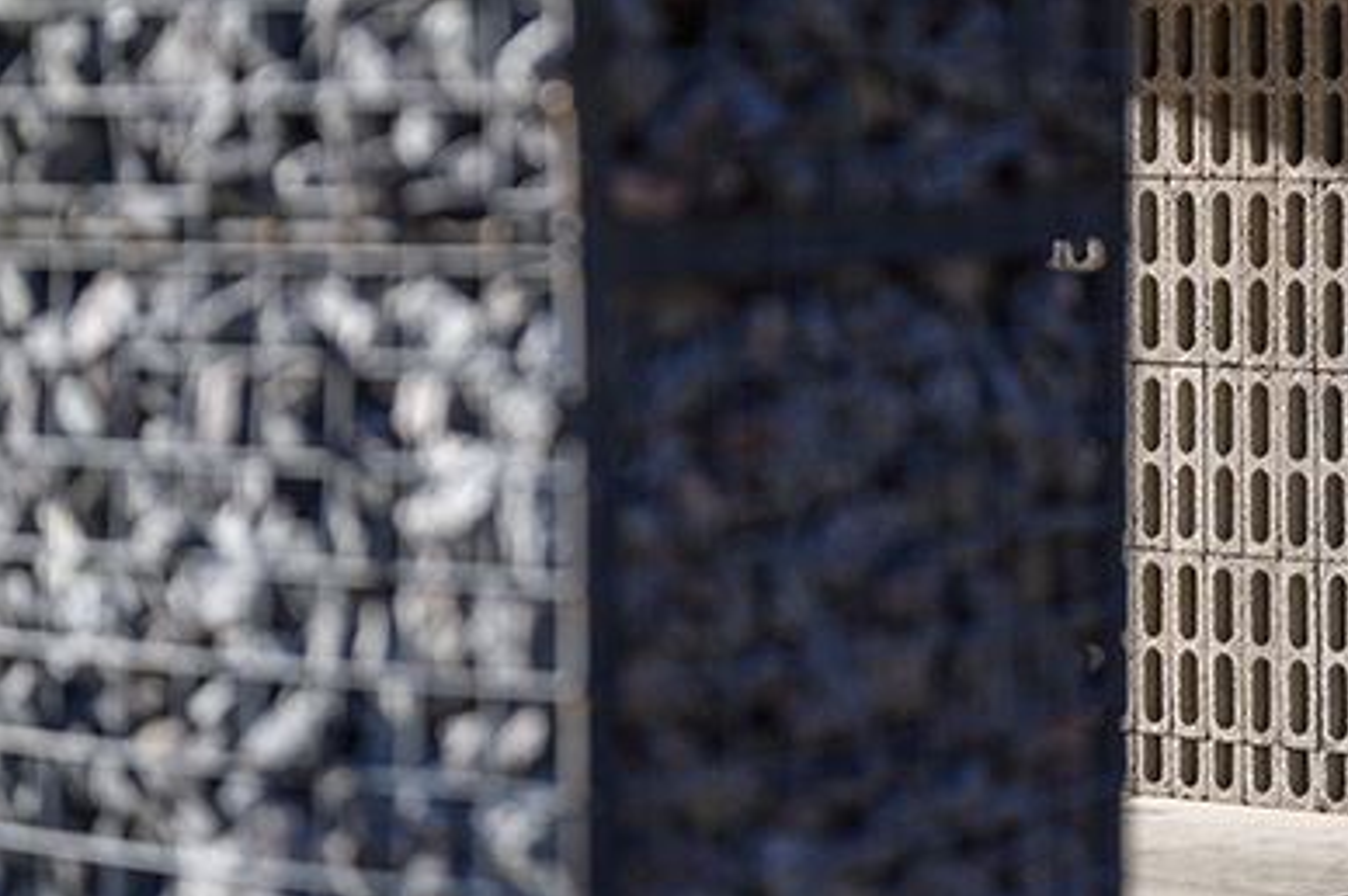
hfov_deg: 17.5
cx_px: 811
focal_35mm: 117
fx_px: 4377
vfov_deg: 11.7
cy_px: 188
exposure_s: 1/8000
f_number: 2.8
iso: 320
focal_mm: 70
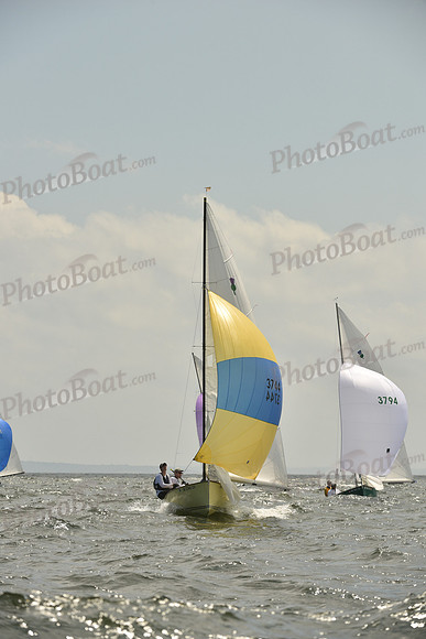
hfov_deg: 6.9
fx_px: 3548
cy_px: 320
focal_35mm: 200
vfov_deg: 10.3
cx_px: 213
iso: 250
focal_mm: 200
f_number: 8
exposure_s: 1/1600
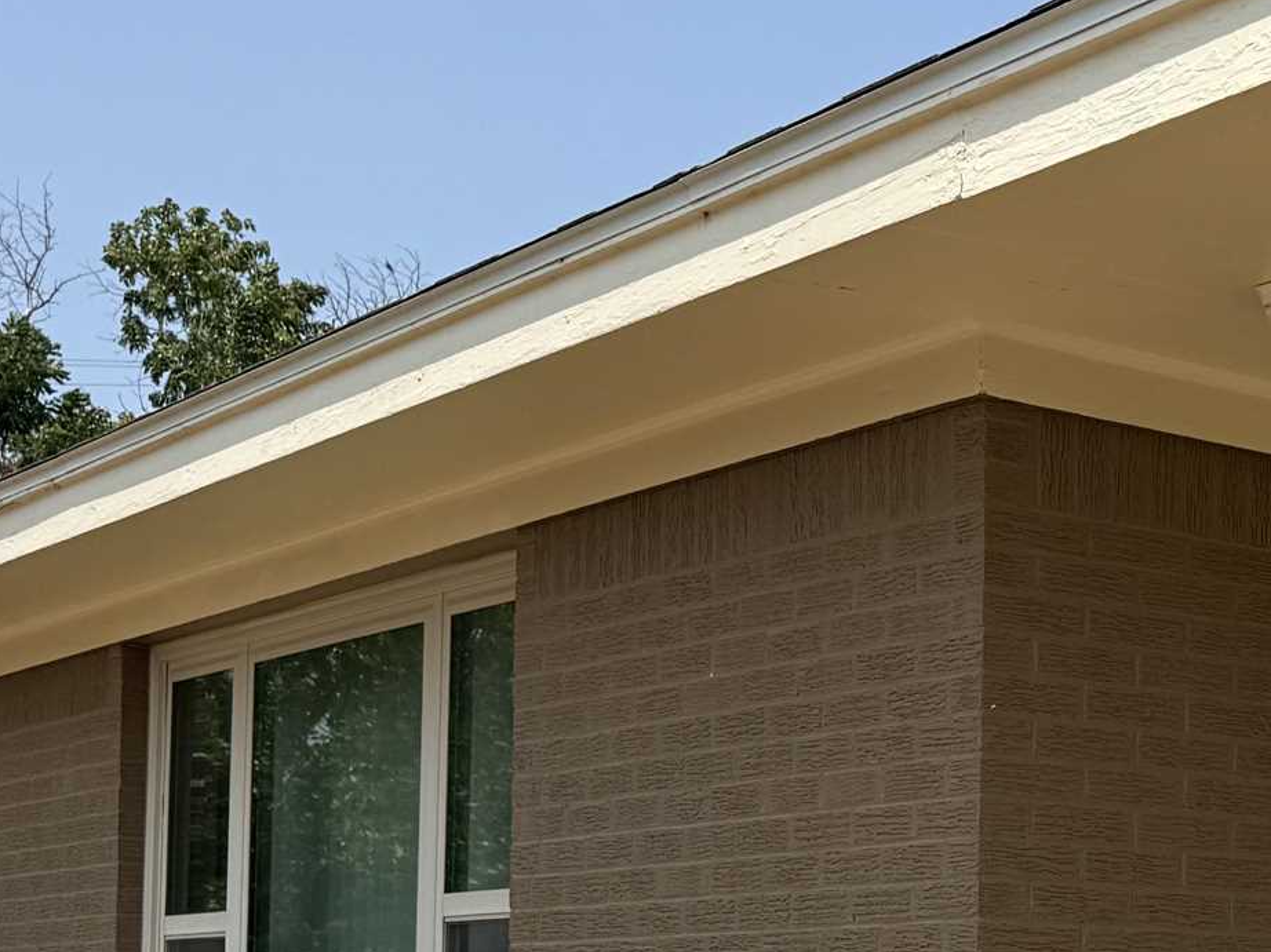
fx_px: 2937
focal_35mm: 80
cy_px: 980
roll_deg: -0.5
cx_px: 1624
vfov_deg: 17.9
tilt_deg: +2.3
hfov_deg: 22.1
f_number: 1.78
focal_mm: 6.76
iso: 80
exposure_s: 1/4167
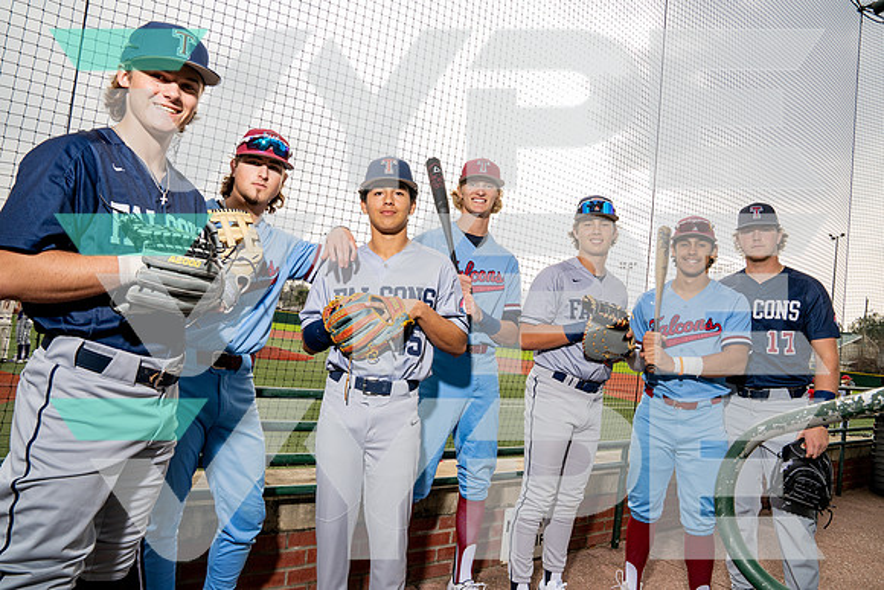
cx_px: 442
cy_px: 295
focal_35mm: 24
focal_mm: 24
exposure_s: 1/250
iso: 400
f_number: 8
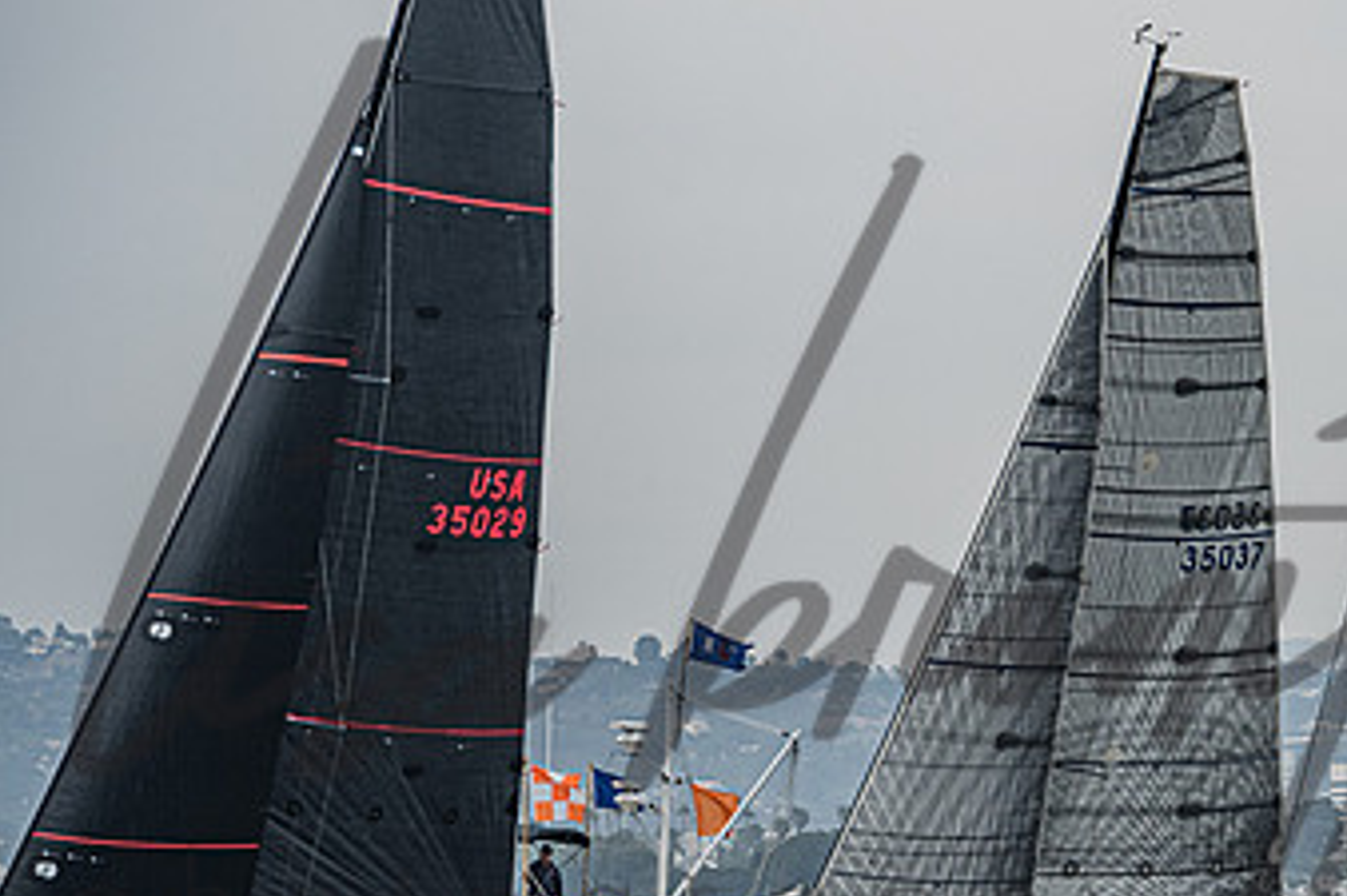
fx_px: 16380
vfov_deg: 3.1
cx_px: 1145
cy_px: 694
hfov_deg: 4.7
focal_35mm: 438
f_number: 8
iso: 320
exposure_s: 1/1600
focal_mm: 220
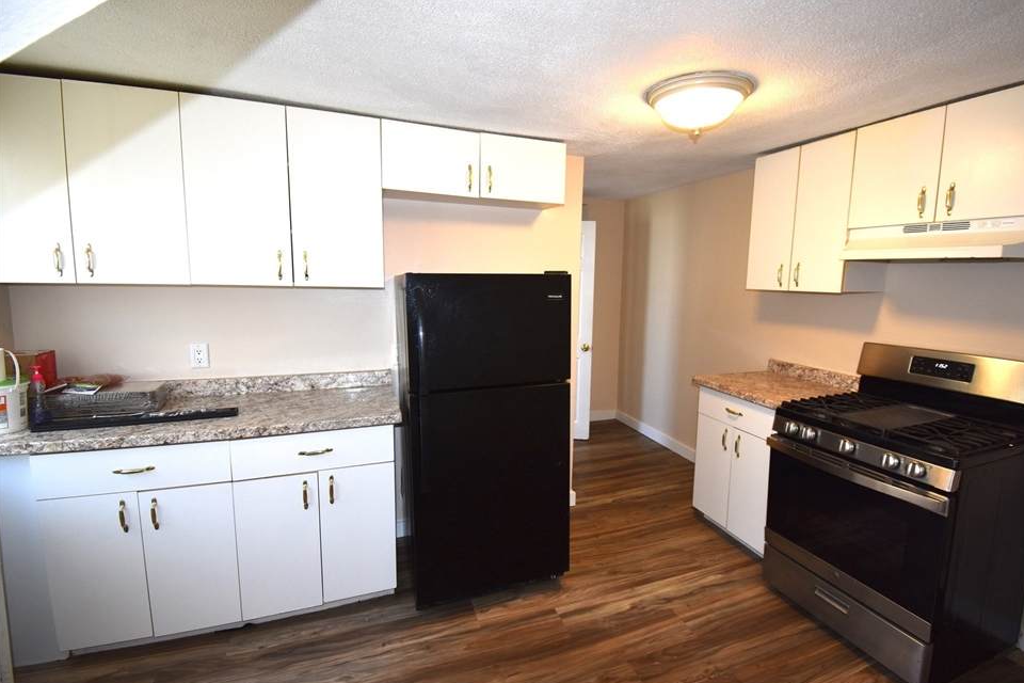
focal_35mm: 16
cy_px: 346
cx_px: 542
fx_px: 455
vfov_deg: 73.7
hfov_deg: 96.6
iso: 400
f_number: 4.5
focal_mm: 10
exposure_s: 1/60
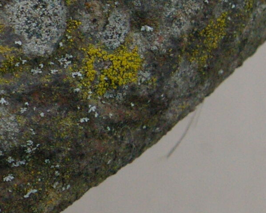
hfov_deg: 9.8
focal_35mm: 183
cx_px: -258
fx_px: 1441
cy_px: 35
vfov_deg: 8.4
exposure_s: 1/350
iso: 1600
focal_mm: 26
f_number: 8
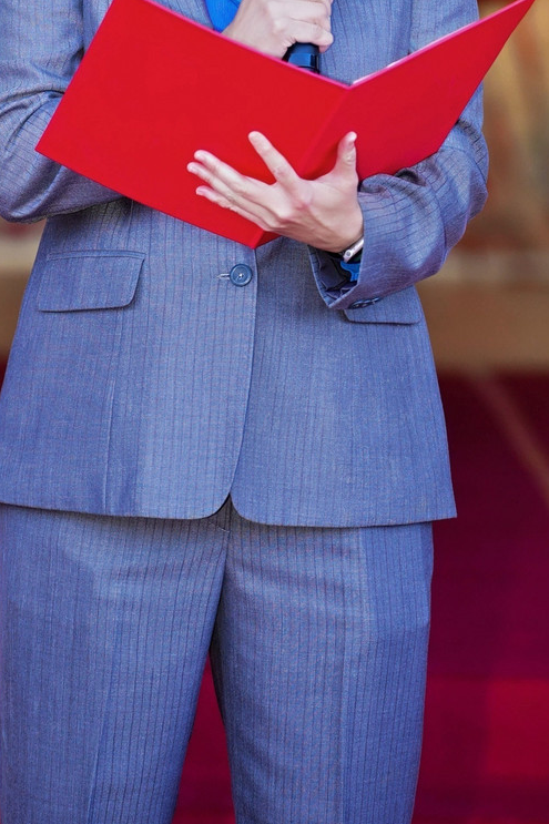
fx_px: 5801
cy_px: 95
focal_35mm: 254
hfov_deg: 5.4
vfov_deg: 8.1
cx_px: 189
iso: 125
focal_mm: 117.7
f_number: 2.8
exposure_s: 1/160
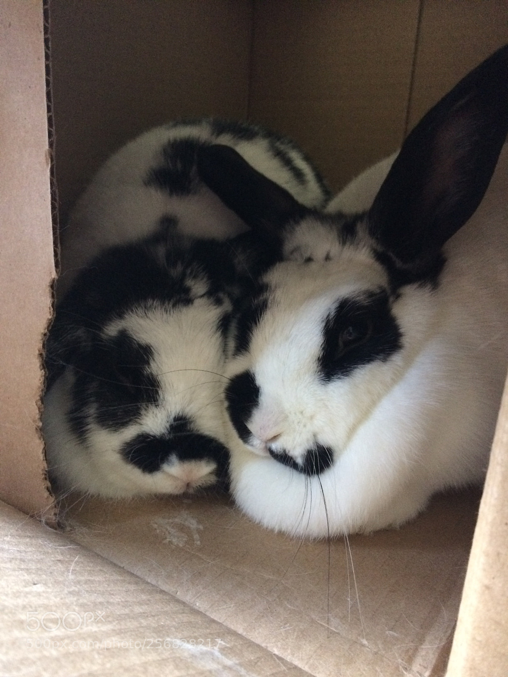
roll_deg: -1.3
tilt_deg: -16.3
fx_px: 567
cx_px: 254
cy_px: 338
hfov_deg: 48.2
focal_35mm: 29
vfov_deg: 61.7
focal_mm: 4.15
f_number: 2.2
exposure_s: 1/15
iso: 320
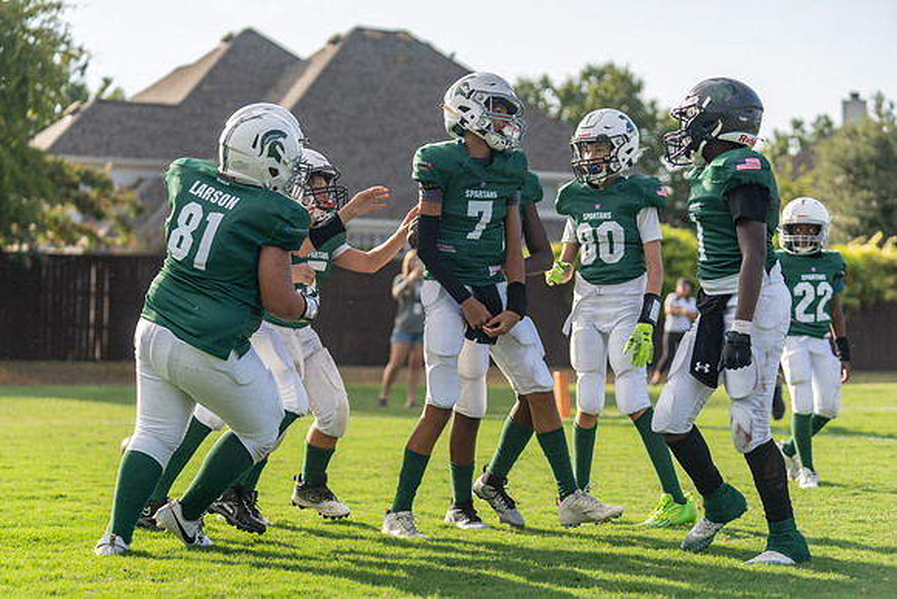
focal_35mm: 84
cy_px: 300
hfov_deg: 24.2
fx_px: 2093
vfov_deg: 16.3
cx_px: 448
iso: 100
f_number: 2.8
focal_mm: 84
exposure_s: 1/1250
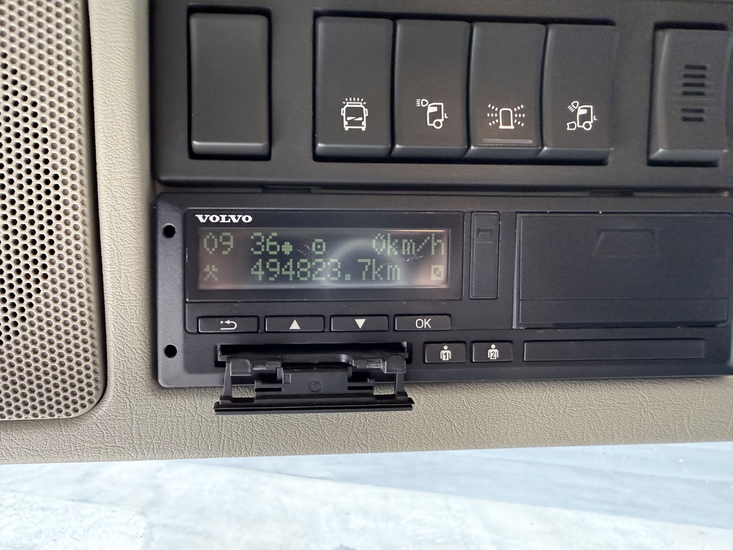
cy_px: 275
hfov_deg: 71.6
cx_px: 366
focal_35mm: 24
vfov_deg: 56.8
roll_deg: -0.6
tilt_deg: +5.1
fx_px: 508
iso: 250
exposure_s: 1/99
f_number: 2.2
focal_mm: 2.22
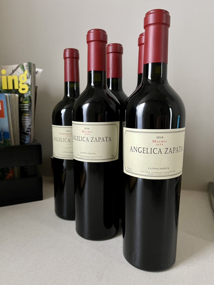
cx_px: 107
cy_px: 142
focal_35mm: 26
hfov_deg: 53.1
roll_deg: -2.6
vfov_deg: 67.3
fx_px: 214
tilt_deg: -9.1
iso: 640
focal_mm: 5.1
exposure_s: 1/25
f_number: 1.6
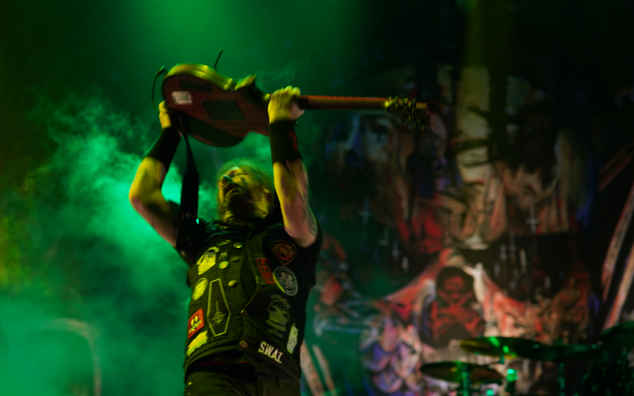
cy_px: 207
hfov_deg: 21.2
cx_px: 317
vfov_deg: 13.3
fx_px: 1693
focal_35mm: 98
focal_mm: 96
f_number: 4
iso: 200
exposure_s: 1/80
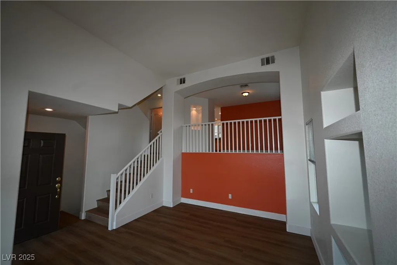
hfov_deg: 104.2
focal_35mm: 14
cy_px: 132
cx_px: 198
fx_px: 154
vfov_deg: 81.2
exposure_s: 1/100
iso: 640
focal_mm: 14
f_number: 5
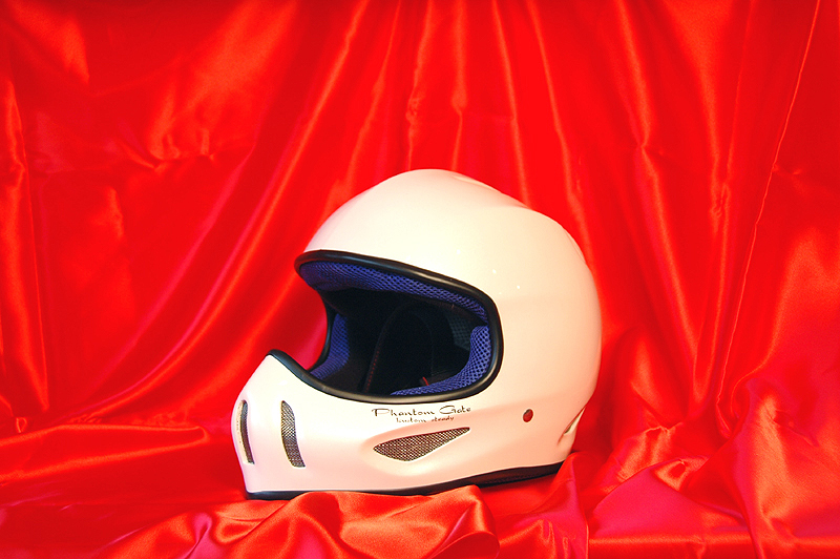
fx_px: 1224
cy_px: 280
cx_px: 420
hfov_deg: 37.9
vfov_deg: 25.7
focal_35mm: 52
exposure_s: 1/100
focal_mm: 35
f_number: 5
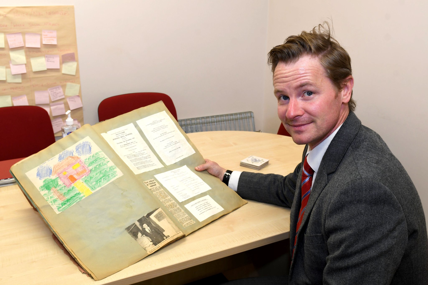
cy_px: 142
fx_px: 428
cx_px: 214
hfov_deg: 53.1
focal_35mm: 36
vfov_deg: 36.9
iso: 500
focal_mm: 24
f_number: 7.1
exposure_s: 1/60
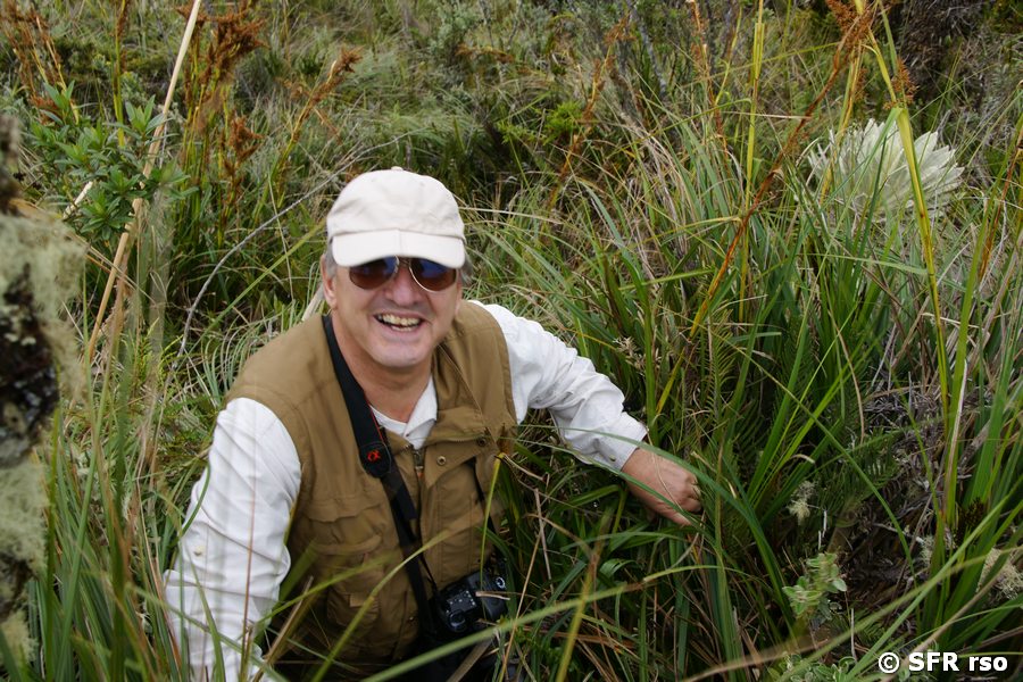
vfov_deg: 40.0
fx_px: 938
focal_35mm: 33
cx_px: 512
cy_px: 341
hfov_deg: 57.2
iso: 100
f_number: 7.1
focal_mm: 22
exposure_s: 1/60
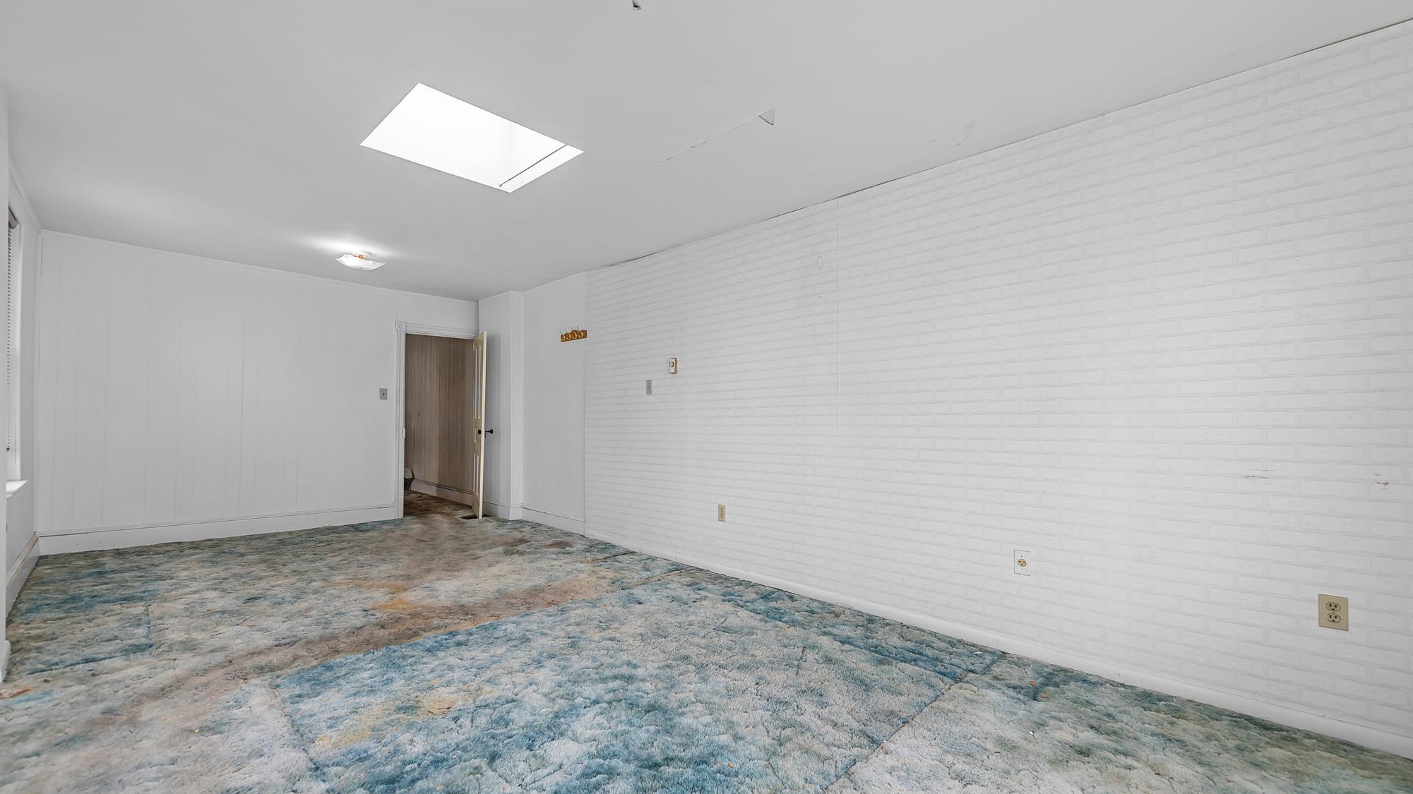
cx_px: 713
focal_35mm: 15
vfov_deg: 70.4
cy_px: 426
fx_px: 562
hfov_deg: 103.0
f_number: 4
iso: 360
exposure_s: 1/250
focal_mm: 14
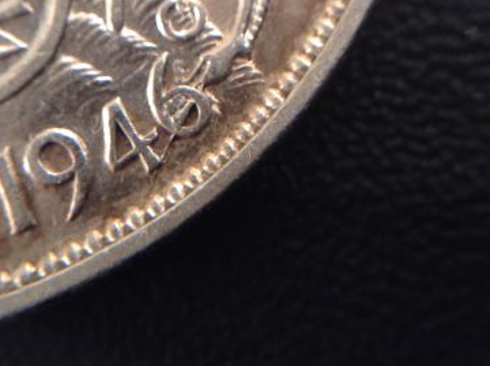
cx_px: 207
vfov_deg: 26.2
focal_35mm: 55
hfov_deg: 34.9
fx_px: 778
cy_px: 93
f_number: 2.4
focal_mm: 3.3
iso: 32
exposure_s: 1/30
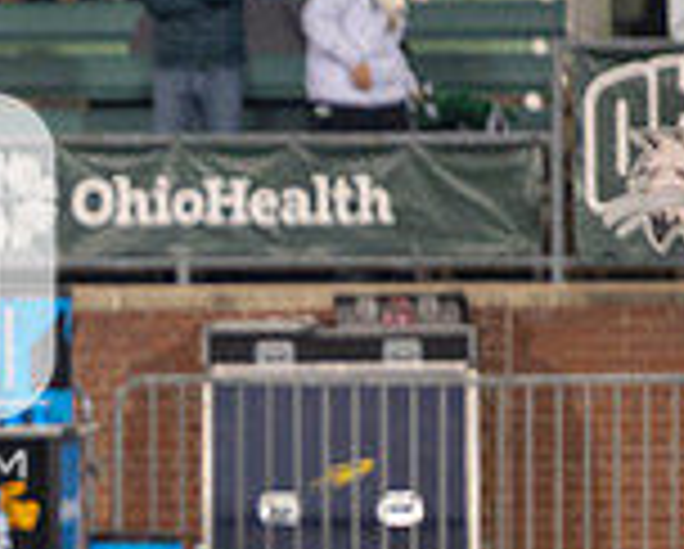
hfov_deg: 2.7
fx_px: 14493
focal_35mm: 715
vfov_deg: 2.2
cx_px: -284
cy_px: 302
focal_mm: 200
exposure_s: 1/500
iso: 1000
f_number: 2.8
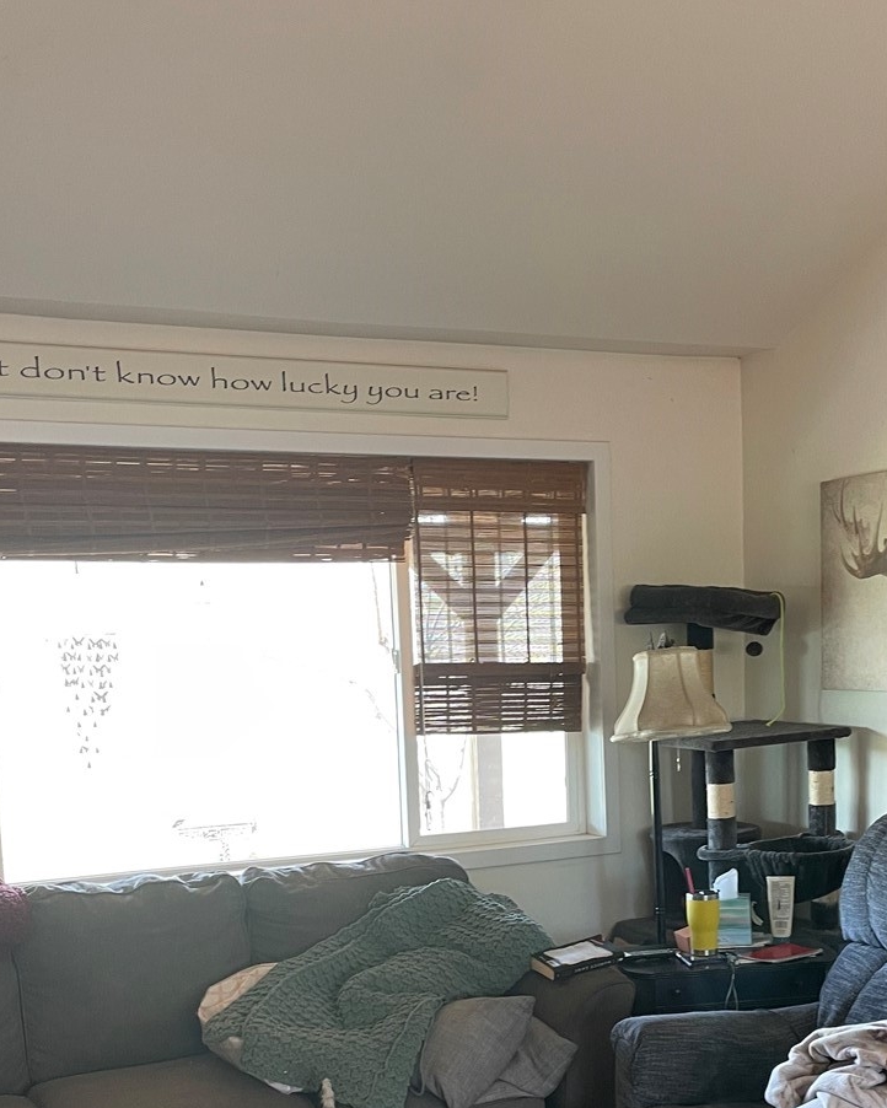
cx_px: 554
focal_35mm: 45
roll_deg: +1.9
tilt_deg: -8.7
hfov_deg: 33.3
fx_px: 1476
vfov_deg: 40.1
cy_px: 824
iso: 125
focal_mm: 4.2
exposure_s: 1/65
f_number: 1.6
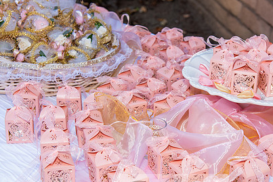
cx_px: 172
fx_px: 523
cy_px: 126
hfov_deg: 29.1
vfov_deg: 19.7
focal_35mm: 69
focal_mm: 48
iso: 200
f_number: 6.3
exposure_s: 1/100
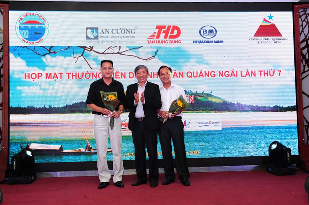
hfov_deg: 55.8
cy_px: 102
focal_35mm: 34
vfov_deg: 38.8
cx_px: 154
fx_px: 292
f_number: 6.3
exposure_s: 1/200
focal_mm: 34
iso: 800
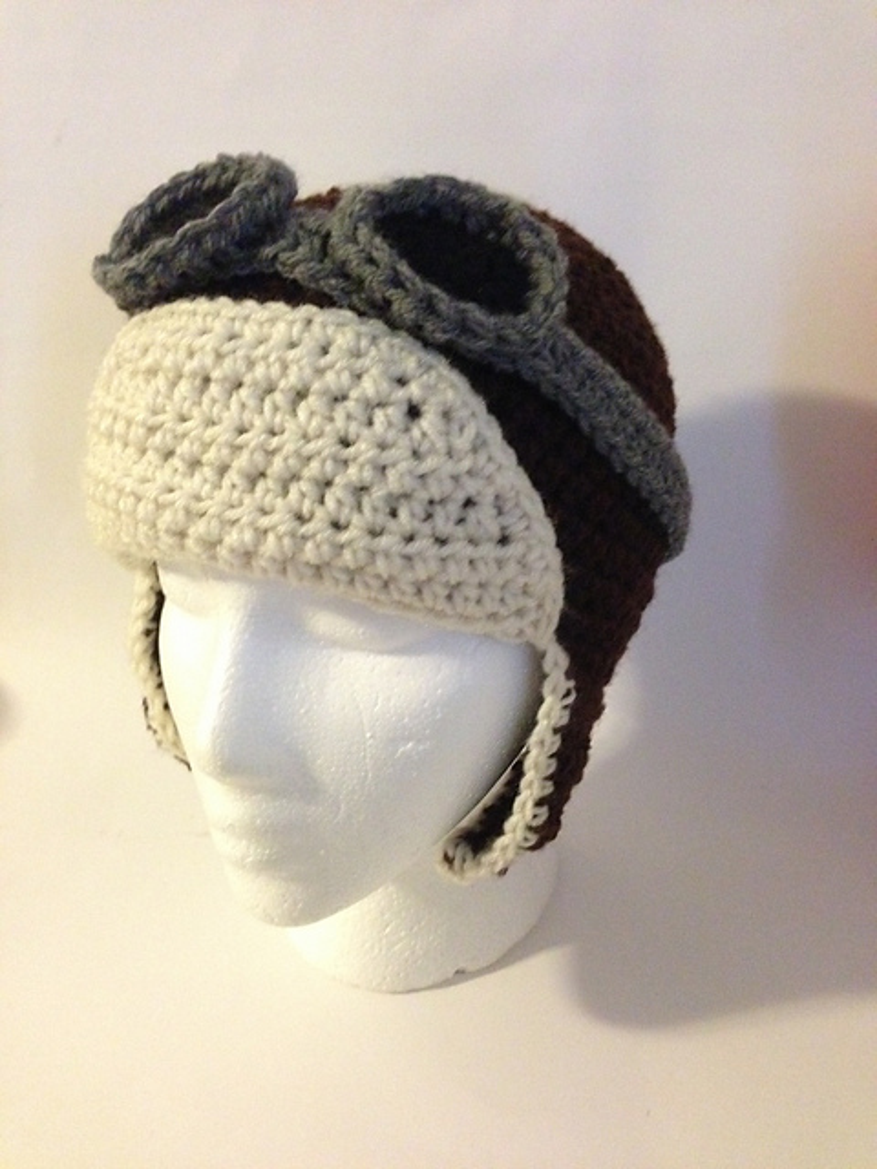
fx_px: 1115
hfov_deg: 42.9
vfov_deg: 55.4
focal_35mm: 33
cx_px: 438
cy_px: 584
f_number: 2.4
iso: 800
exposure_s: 1/15
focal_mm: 4.12
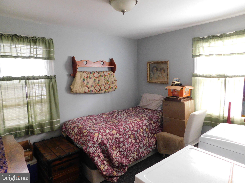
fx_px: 163
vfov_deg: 58.9
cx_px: 122
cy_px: 92
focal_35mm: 23
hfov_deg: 73.9
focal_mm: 4
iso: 400
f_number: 3
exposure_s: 1/13
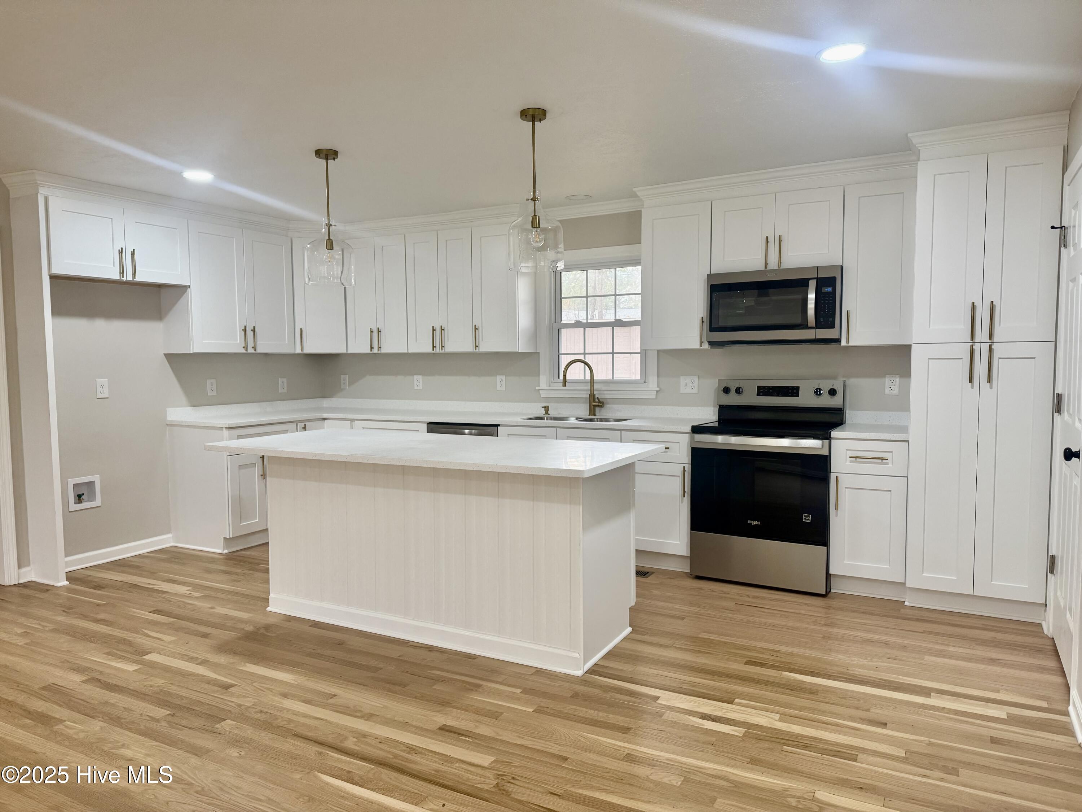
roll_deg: +0.2
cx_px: 541
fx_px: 750
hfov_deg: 71.6
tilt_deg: -4.0
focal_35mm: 24
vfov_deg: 56.8
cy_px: 406
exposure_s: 1/120
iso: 200
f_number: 1.78
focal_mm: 6.76
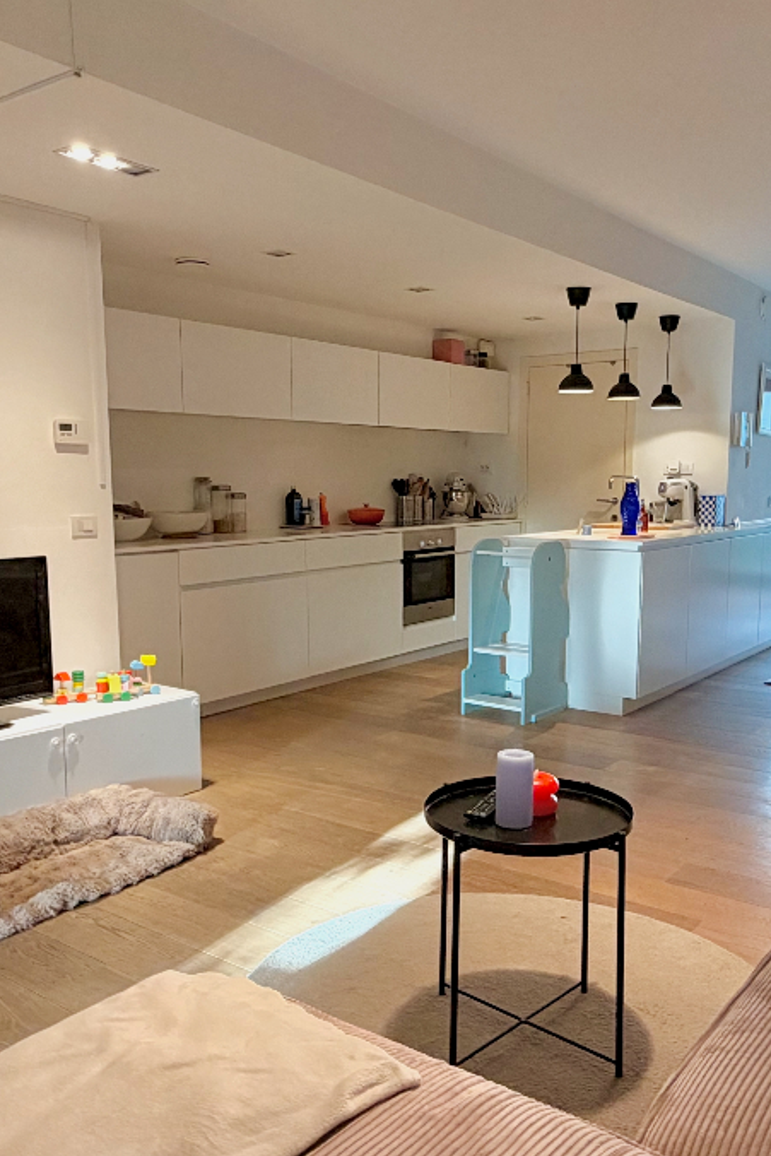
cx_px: 422
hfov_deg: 42.3
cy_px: 619
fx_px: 995
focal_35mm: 31
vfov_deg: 60.2
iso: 200
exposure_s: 1/50
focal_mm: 2.22
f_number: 2.2
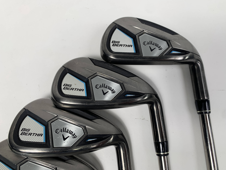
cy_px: 85
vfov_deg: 53.1
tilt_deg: -78.9
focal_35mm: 26
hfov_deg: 67.3
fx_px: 170
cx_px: 113
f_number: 1.8
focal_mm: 4.25
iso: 25
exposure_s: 1/211
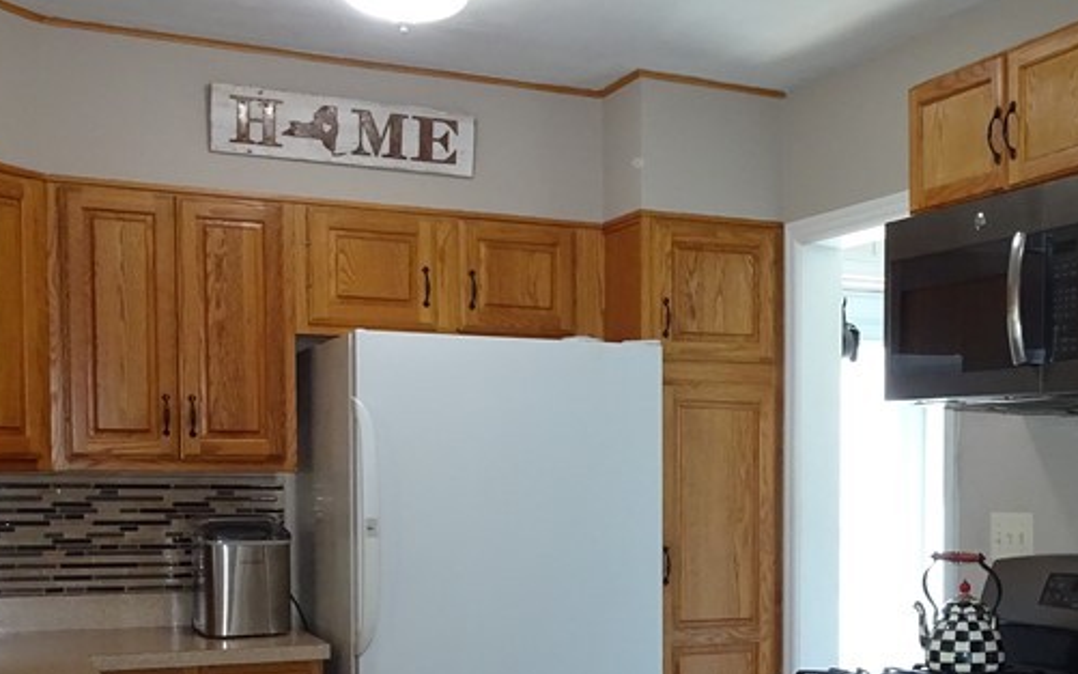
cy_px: 549
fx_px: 1528
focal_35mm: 52
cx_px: 828
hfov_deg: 37.8
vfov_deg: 24.4
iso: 320
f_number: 3.5
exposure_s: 1/30
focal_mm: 4.1
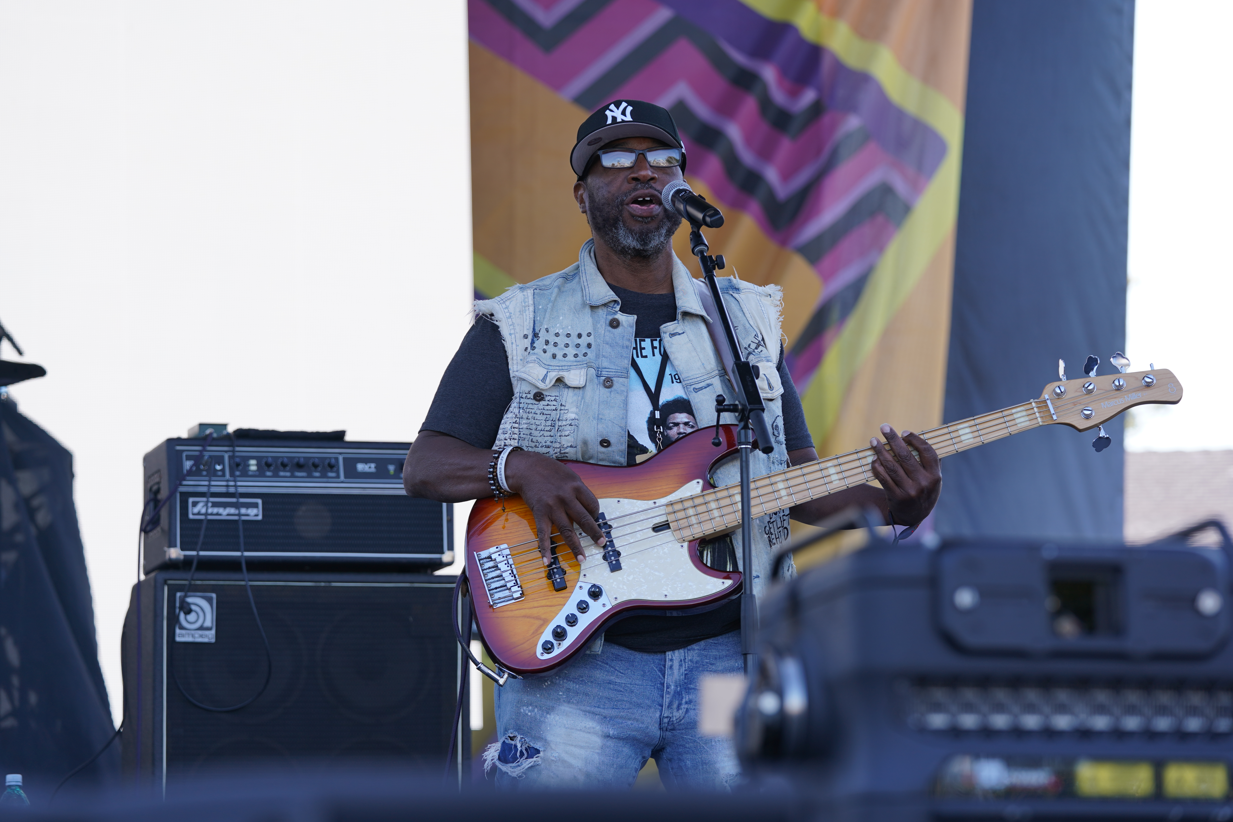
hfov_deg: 16.8
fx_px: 4178
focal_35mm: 122
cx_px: 616
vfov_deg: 11.2
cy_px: 411
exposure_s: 1/160
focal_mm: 122
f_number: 4.5
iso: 100
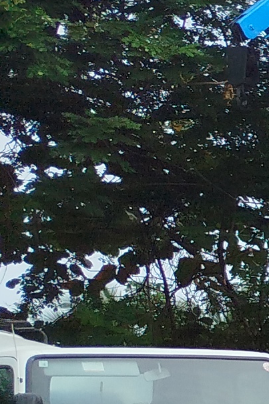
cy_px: 395
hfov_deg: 5.9
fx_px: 1850
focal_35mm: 165
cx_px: 1334
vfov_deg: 12.3
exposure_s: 1/422
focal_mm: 5.31
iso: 50
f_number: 1.7
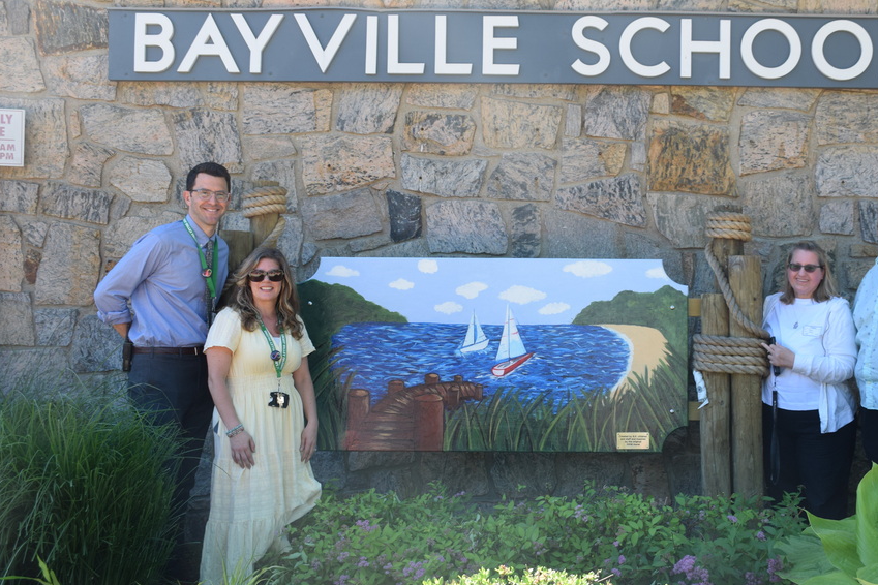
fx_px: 1015
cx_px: 526
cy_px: 278
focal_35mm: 42
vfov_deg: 32.2
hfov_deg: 46.5
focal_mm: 23
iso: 400
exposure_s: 1/200
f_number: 7.1
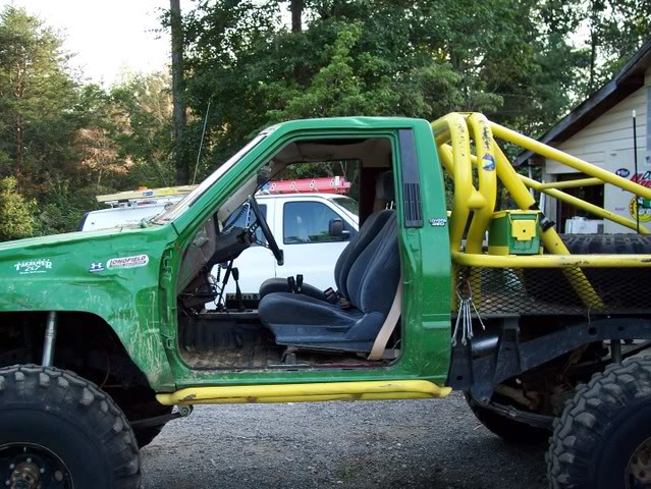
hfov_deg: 47.8
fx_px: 734
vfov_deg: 36.9
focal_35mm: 39
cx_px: 326
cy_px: 244
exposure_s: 1/90
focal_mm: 8
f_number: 3.4
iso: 100
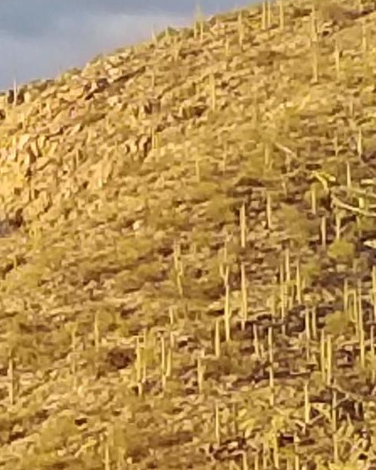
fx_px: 1739
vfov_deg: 15.3
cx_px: -530
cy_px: 403
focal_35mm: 125
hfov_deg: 10.6
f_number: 1.7
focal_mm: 4.25
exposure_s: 1/477
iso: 50
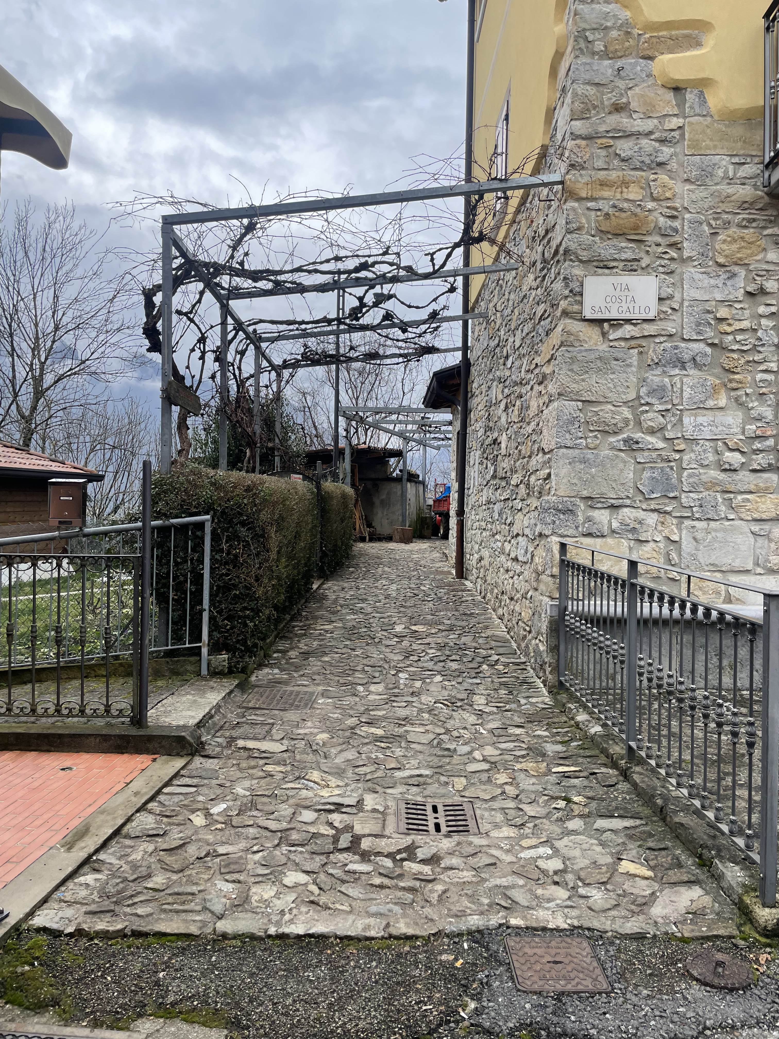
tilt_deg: +0.3
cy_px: 520
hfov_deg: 53.1
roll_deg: -2.9
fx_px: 780
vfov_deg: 67.3
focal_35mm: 26
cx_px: 390
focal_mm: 4.2
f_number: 1.6
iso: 32
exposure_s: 1/801
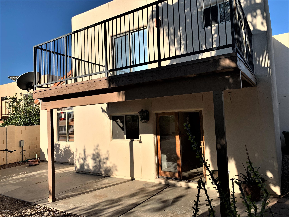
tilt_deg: +3.9
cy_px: 108
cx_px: 144
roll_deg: +2.5
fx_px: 217
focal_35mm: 26
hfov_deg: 67.3
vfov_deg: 53.1
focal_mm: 4.25
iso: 25
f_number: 1.8
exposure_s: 1/2611
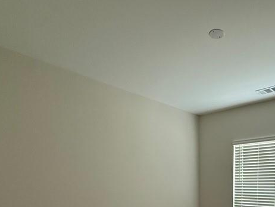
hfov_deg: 55.1
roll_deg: -0.6
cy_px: 209
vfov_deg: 39.7
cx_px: 212
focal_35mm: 31
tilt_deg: -5.4
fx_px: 246
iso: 320
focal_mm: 2.22
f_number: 2.2
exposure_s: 1/120
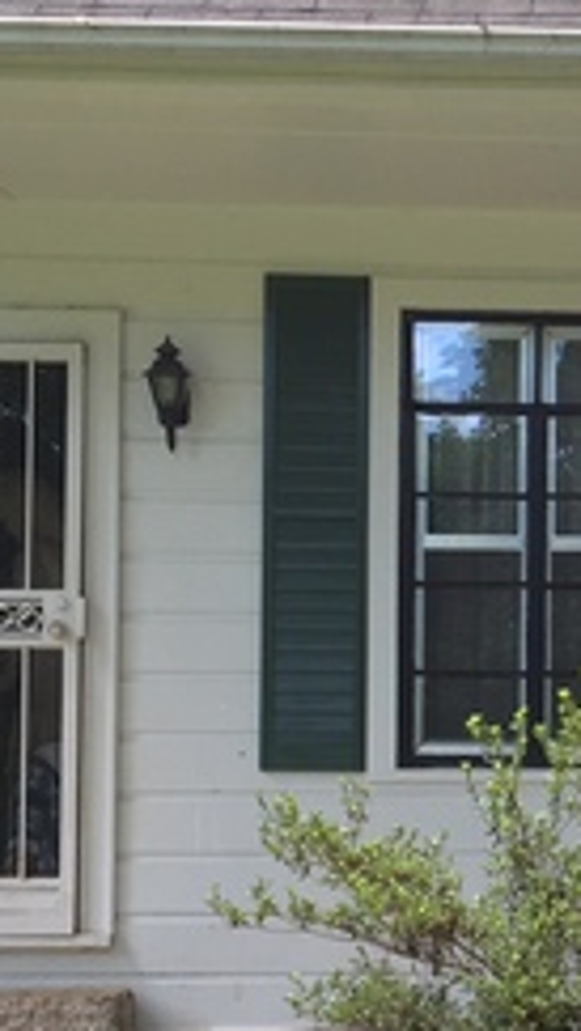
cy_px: 717
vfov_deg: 20.4
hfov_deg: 11.2
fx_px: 2843
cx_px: 865
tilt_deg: +1.2
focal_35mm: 104
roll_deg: -0.2
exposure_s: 1/120
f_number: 2.2
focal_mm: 4.15
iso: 25
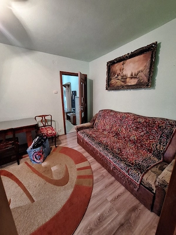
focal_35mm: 13
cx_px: 88
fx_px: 88
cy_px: 118
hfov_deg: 89.9
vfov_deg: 106.2
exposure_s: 1/20
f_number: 2.2
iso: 400
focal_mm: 1.74
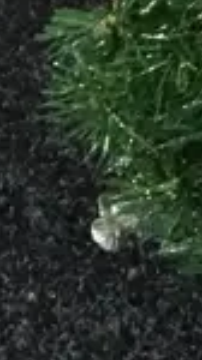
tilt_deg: -44.5
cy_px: -14
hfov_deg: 4.9
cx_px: 885
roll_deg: -3.6
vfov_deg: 9.9
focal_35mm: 216
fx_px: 2064
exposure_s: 1/17
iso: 100
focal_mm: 4.15
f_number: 2.2
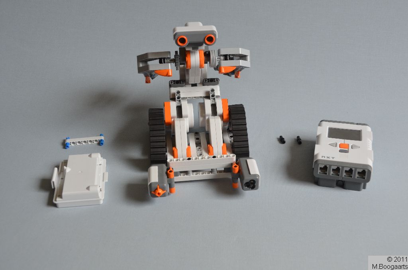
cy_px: 135
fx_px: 543
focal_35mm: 48
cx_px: 204
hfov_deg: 41.2
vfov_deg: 27.9
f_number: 7.1
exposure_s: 1/60
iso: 400
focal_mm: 32
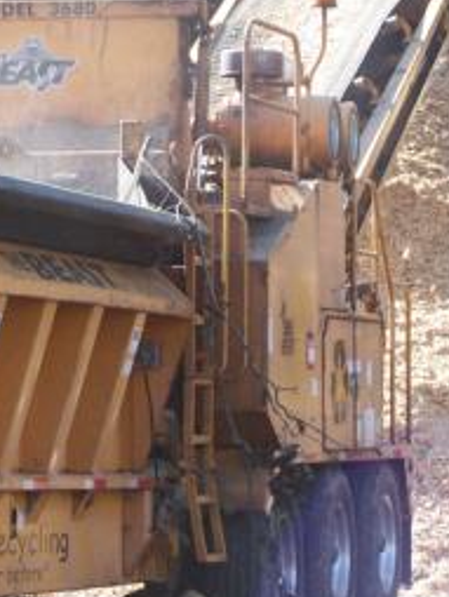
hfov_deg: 5.4
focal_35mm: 276
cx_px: -28
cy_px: 141
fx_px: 4765
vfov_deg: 7.2
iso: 80
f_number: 3.2
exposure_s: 1/200
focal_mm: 19.4
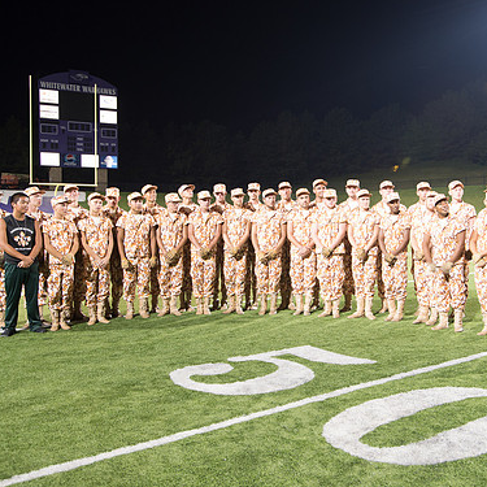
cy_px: 238
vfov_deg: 40.0
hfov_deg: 39.6
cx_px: 322
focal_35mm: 42
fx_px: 669
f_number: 5.6
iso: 1000
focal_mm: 32
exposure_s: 1/20
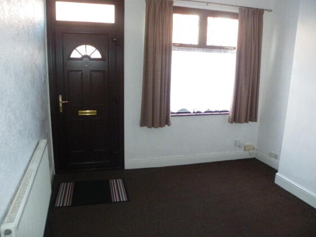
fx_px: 247
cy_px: 115
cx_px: 155
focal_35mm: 27
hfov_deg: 65.3
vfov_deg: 51.4
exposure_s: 1/60
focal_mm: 4.6
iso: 400
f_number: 2.8
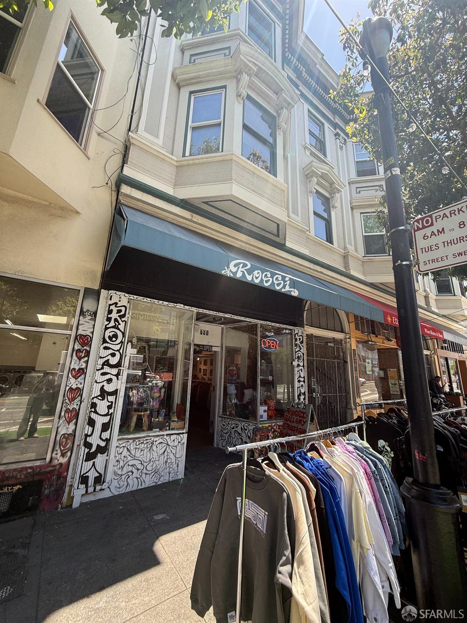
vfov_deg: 102.1
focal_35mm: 14
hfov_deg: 85.7
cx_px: 234
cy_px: 312
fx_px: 252
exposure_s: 1/276
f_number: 2.2
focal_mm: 2.22
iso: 50
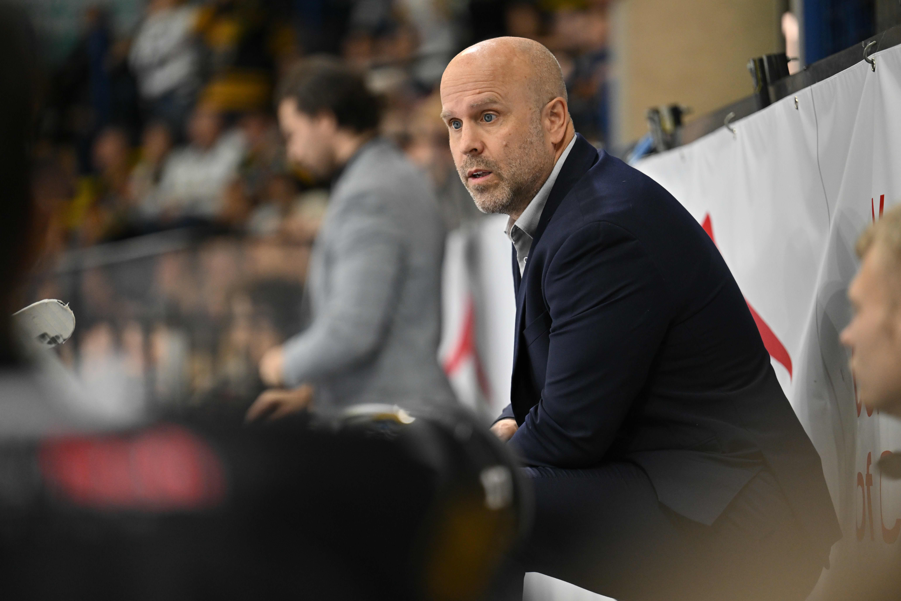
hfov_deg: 11.7
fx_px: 4380
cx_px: 450
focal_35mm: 175
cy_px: 300
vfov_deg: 7.8
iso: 1600
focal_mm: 175
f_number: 2.8
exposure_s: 1/1000
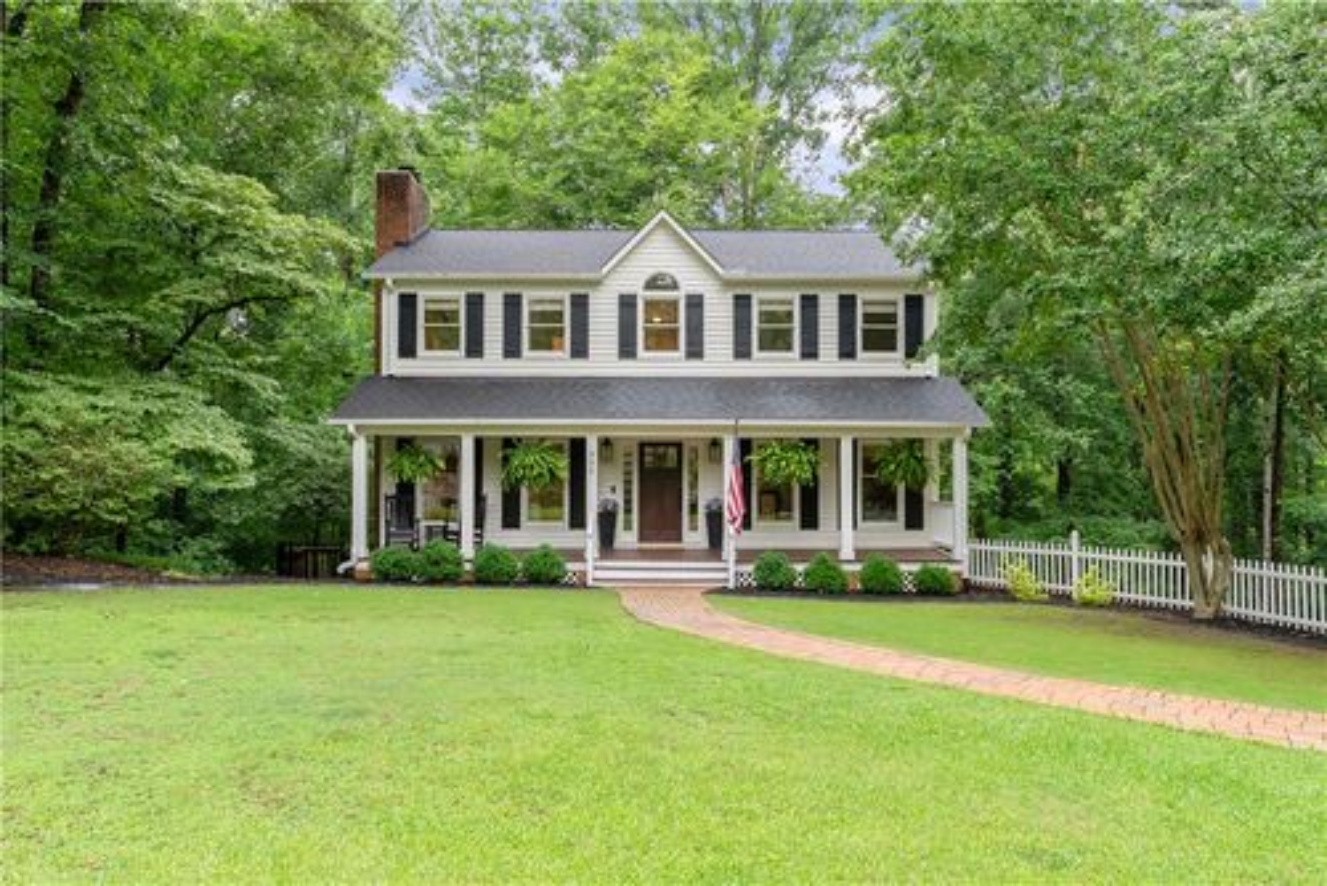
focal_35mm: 27
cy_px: 443
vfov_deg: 48.0
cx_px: 664
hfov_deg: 67.4
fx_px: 996
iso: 100
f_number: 8
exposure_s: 1/25
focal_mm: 27
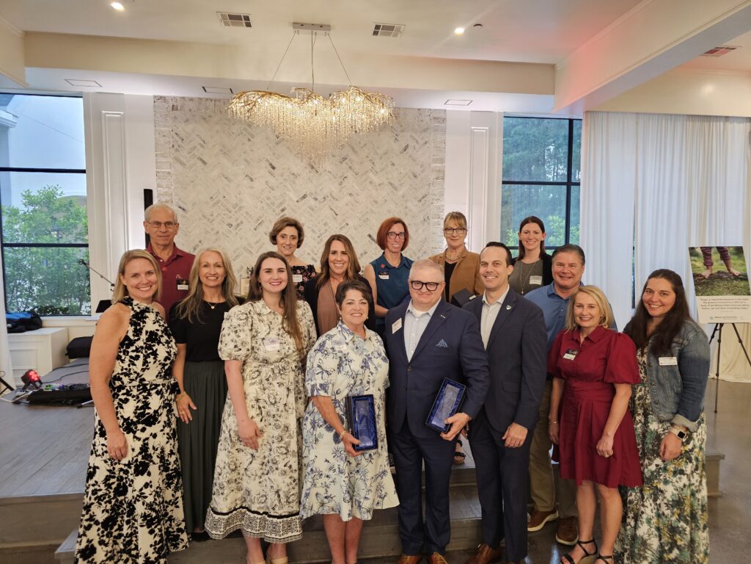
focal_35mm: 23
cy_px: 282
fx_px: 499
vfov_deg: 58.9
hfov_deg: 73.9
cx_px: 376
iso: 400
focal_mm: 6.3
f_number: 1.7
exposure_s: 1/120
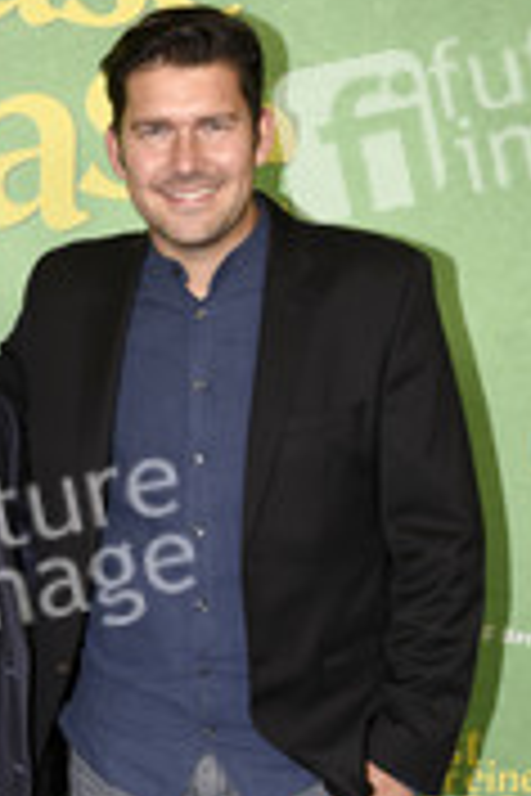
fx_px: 1903
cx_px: 94
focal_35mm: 86
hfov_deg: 15.8
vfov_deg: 22.7
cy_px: 792
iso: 500
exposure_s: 1/125
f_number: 6.3
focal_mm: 38
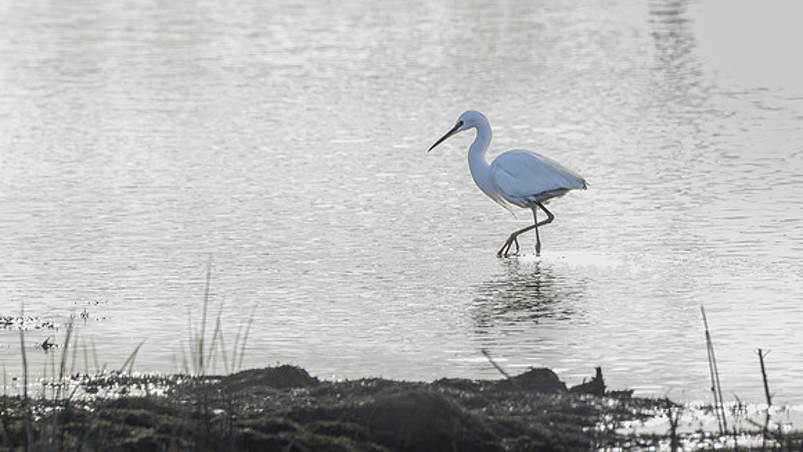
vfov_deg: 1.4
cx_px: 401
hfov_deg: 2.6
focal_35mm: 839
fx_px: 17855
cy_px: 177
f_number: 8
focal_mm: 400
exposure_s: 1/1600
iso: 2200
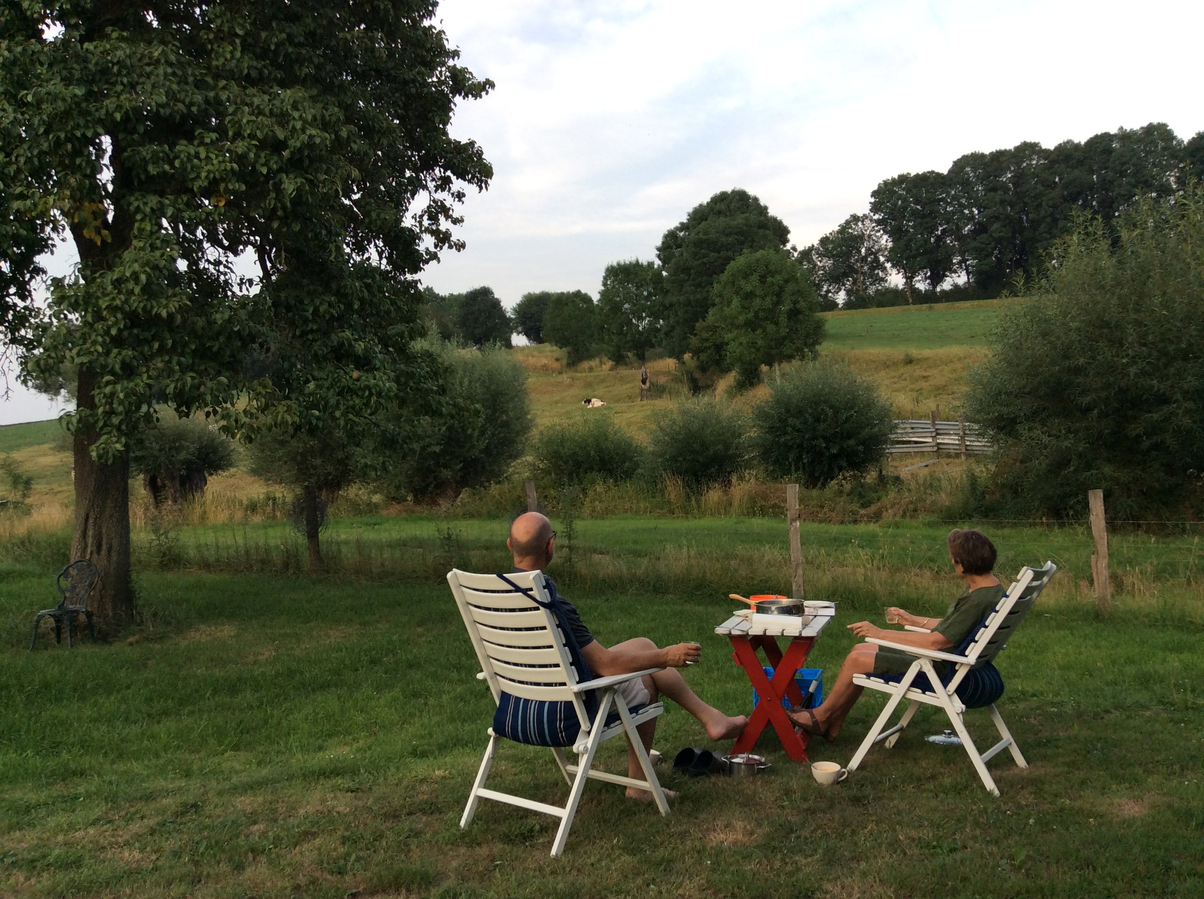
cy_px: 450
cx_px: 602
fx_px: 1111
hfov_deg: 56.9
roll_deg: +4.8
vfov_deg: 44.1
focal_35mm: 32
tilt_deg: -2.6
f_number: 2.4
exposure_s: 1/131
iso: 32
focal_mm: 3.3
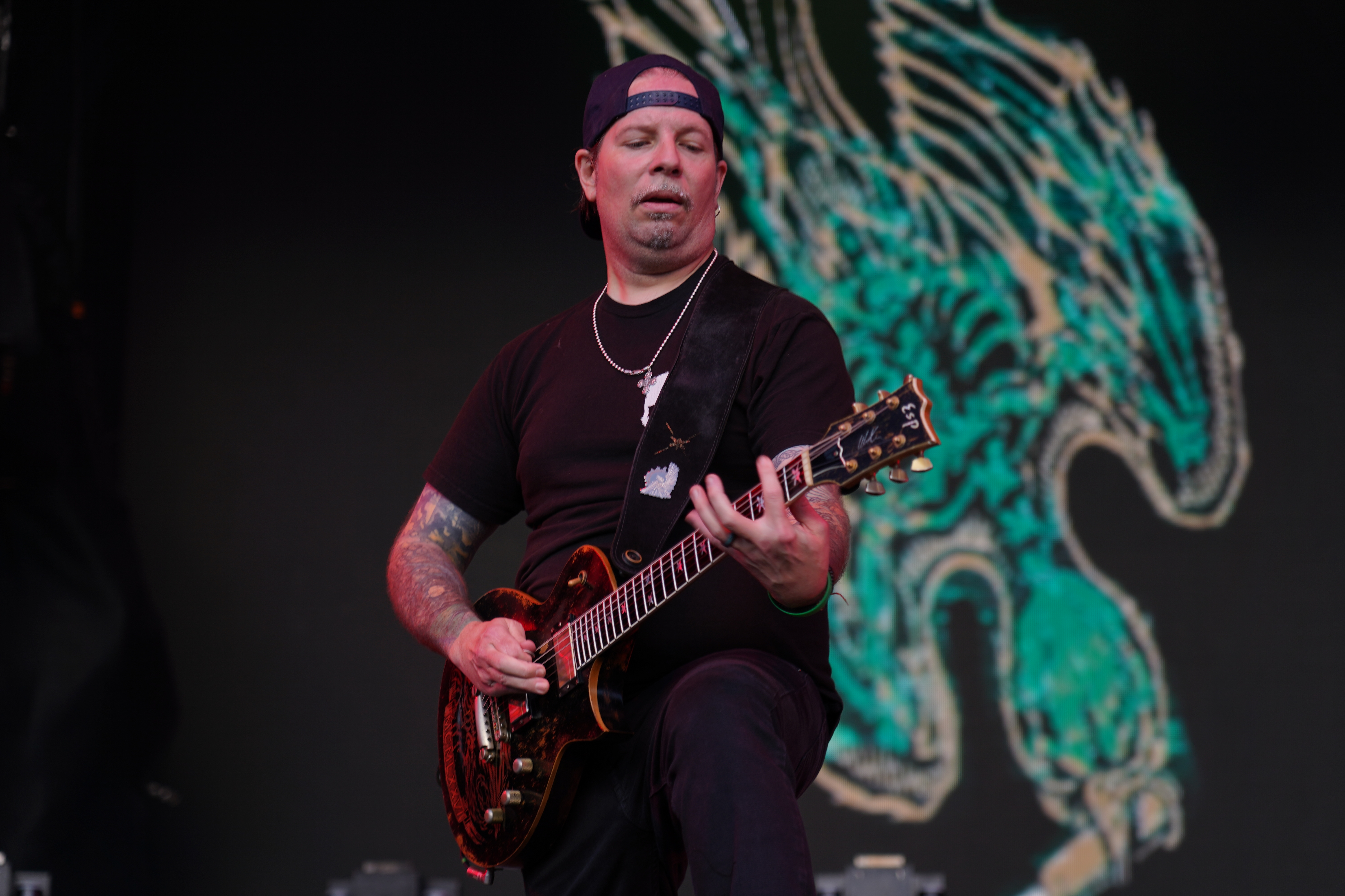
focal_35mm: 105
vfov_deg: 13.0
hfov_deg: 19.5
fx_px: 3923
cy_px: 448
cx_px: 672
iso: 160
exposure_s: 1/125
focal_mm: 105
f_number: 4
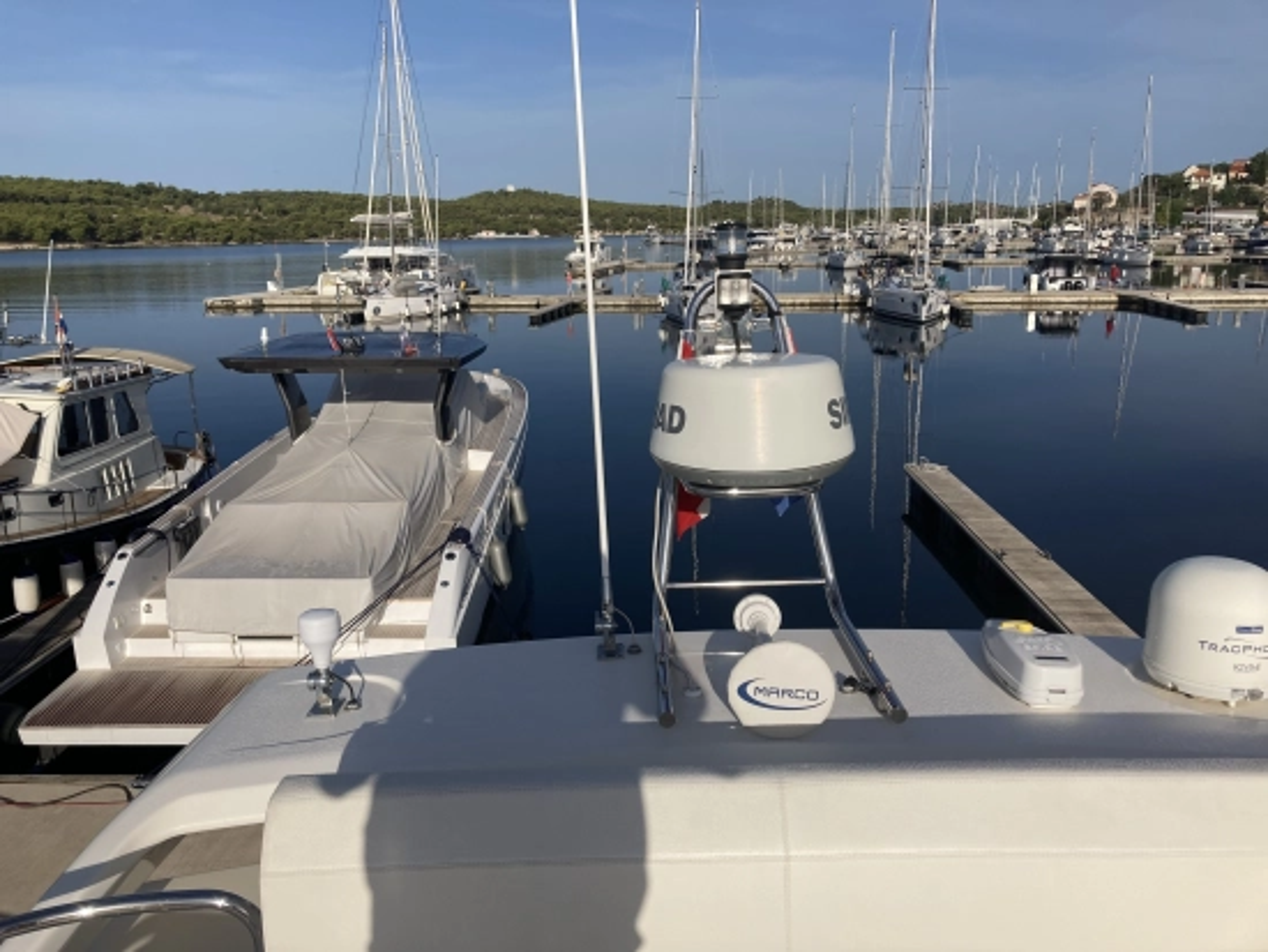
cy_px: 476
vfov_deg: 49.8
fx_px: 1026
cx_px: 634
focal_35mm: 28
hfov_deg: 63.4
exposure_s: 1/4808
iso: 25
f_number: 1.8
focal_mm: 3.99
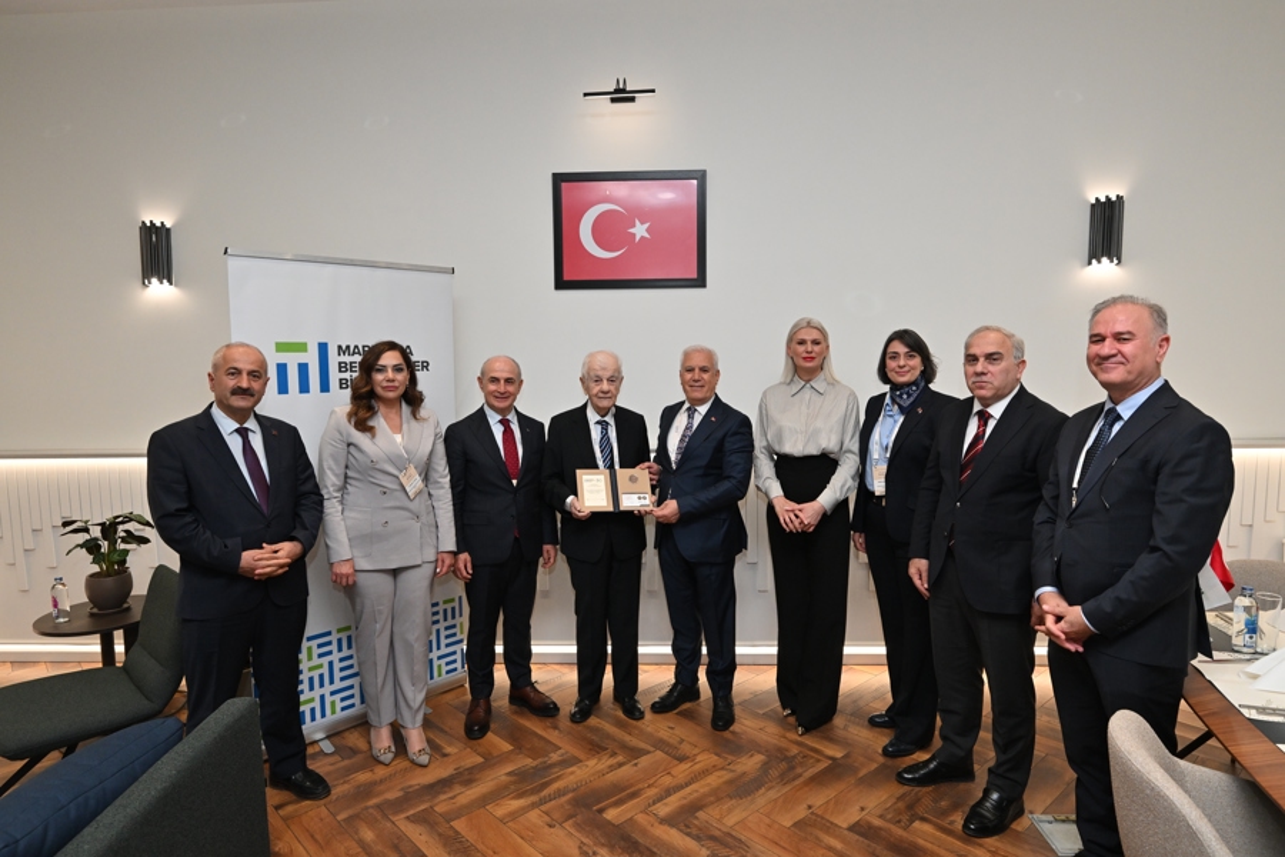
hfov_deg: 81.2
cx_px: 642
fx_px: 750
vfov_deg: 59.5
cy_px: 428
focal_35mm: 21
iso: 1600
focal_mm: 21
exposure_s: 1/200
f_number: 6.3
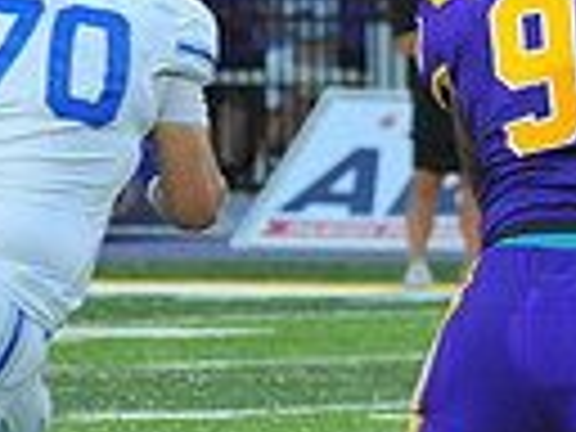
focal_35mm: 869
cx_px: 1274
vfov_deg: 1.7
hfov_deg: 2.3
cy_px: 117
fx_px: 14460
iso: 3200
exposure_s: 1/320
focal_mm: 200
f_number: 7.1
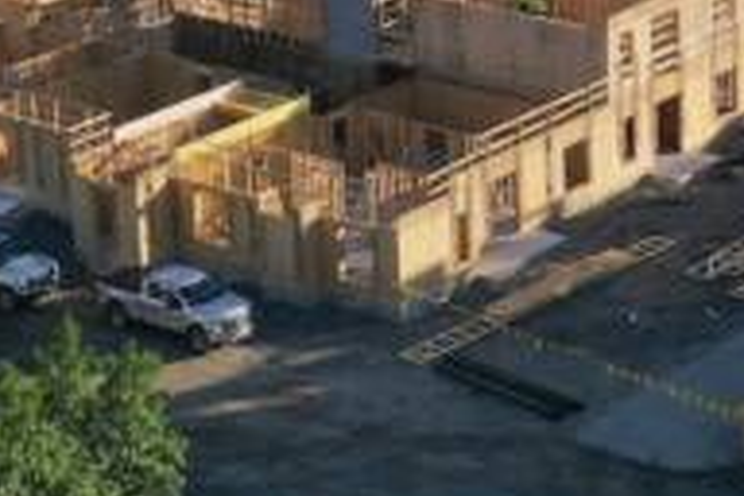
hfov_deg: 13.6
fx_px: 3079
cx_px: 763
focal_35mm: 149
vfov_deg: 9.0
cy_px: -172
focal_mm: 10.26
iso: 100
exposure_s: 1/640
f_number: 6.3
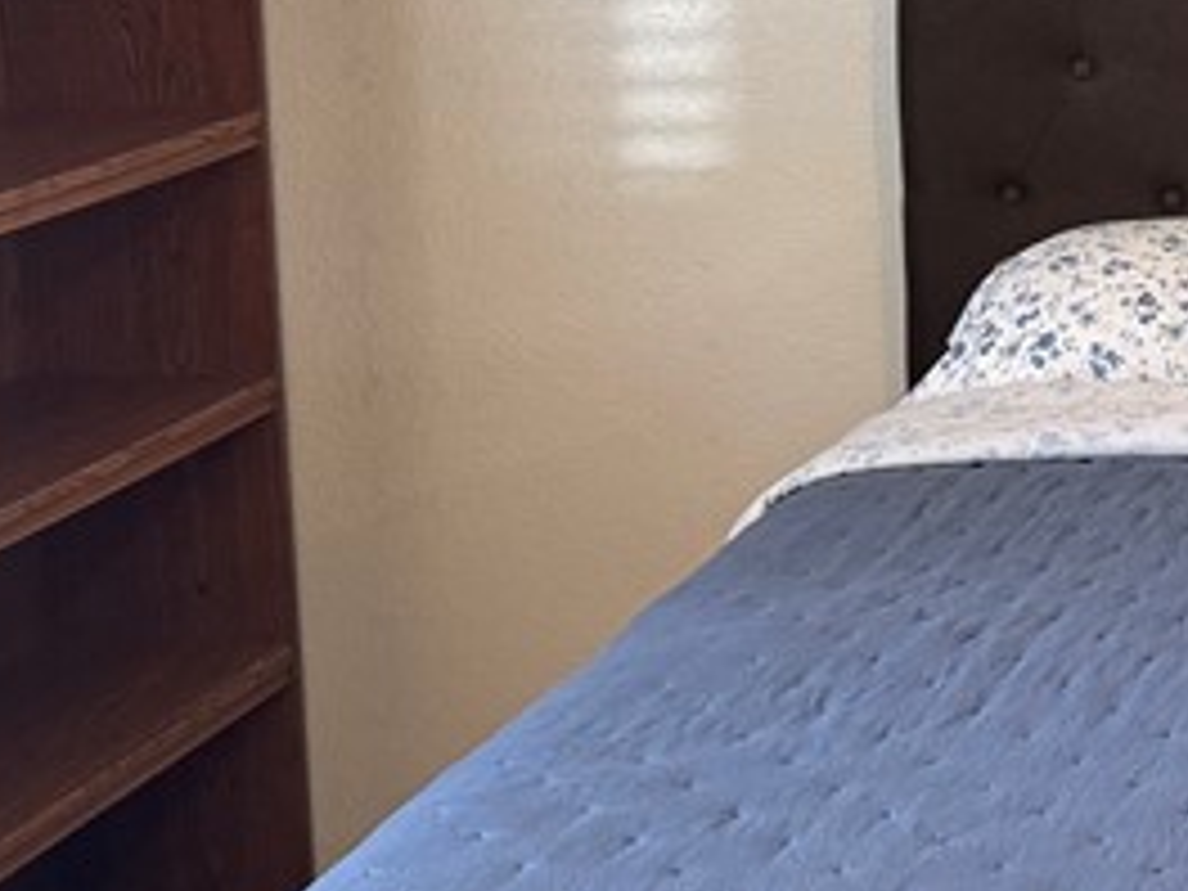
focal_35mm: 93
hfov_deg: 18.8
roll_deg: +0.0
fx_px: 3192
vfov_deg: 15.7
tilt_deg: -8.4
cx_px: 1746
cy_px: 112
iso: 200
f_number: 1.78
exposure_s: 1/60
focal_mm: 6.76
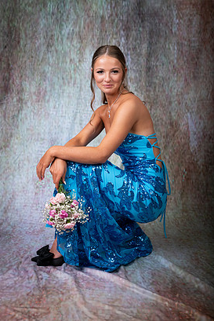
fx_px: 490
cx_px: 97
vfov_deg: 36.2
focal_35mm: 55
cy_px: 151
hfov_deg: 24.6
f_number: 8
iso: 100
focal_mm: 50
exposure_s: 1/250
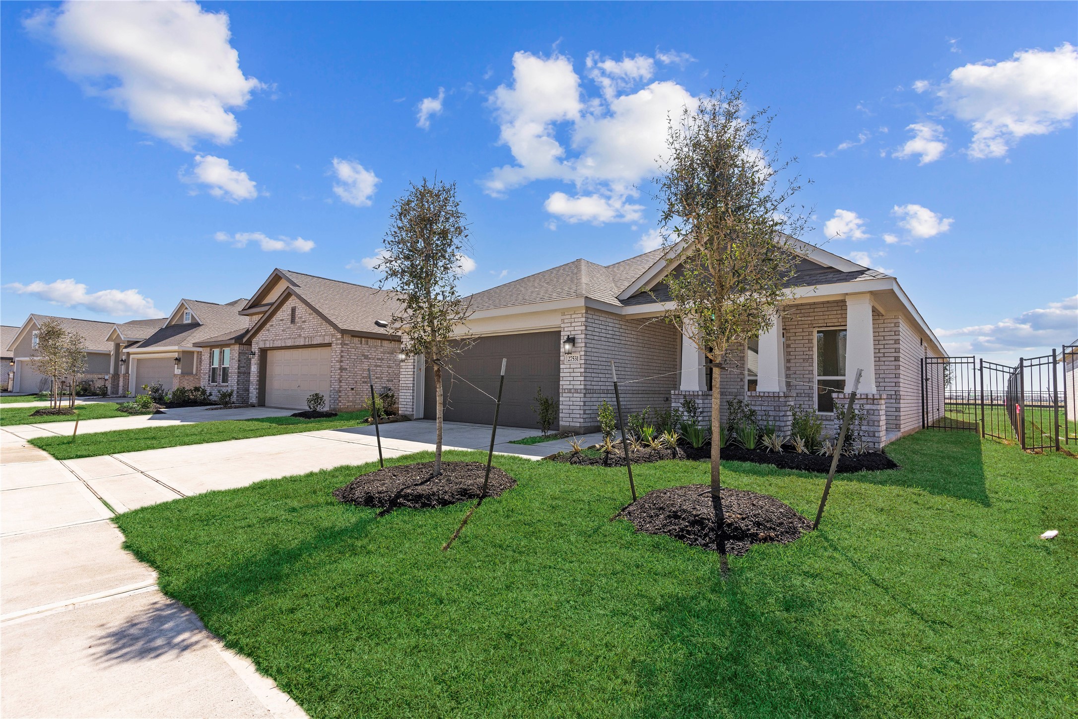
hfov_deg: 93.3
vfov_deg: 70.4
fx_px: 509
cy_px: 360
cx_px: 539
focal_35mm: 17
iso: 400
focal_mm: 17
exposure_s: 1/1250
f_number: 8
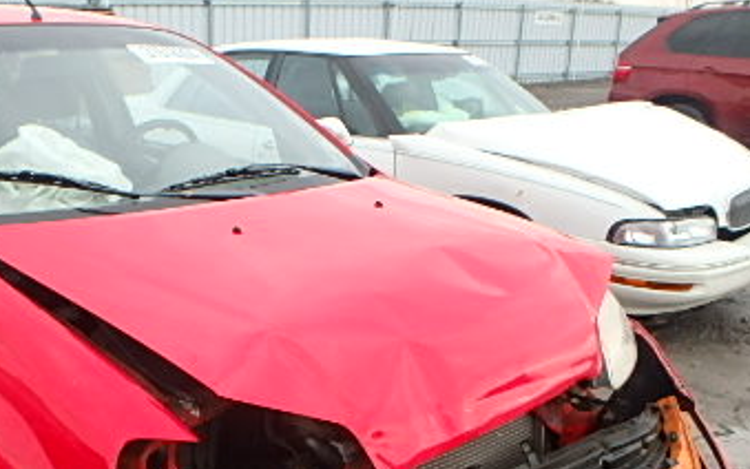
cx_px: 162
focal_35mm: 42
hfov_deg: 45.1
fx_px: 859
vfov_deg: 29.6
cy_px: 394
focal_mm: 3.7
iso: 160
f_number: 3.5
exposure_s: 1/60
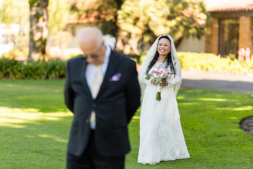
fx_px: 719
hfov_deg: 19.9
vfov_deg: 13.4
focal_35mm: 102
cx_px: 101
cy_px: 84
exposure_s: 1/1000
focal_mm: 85
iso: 100
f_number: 1.4
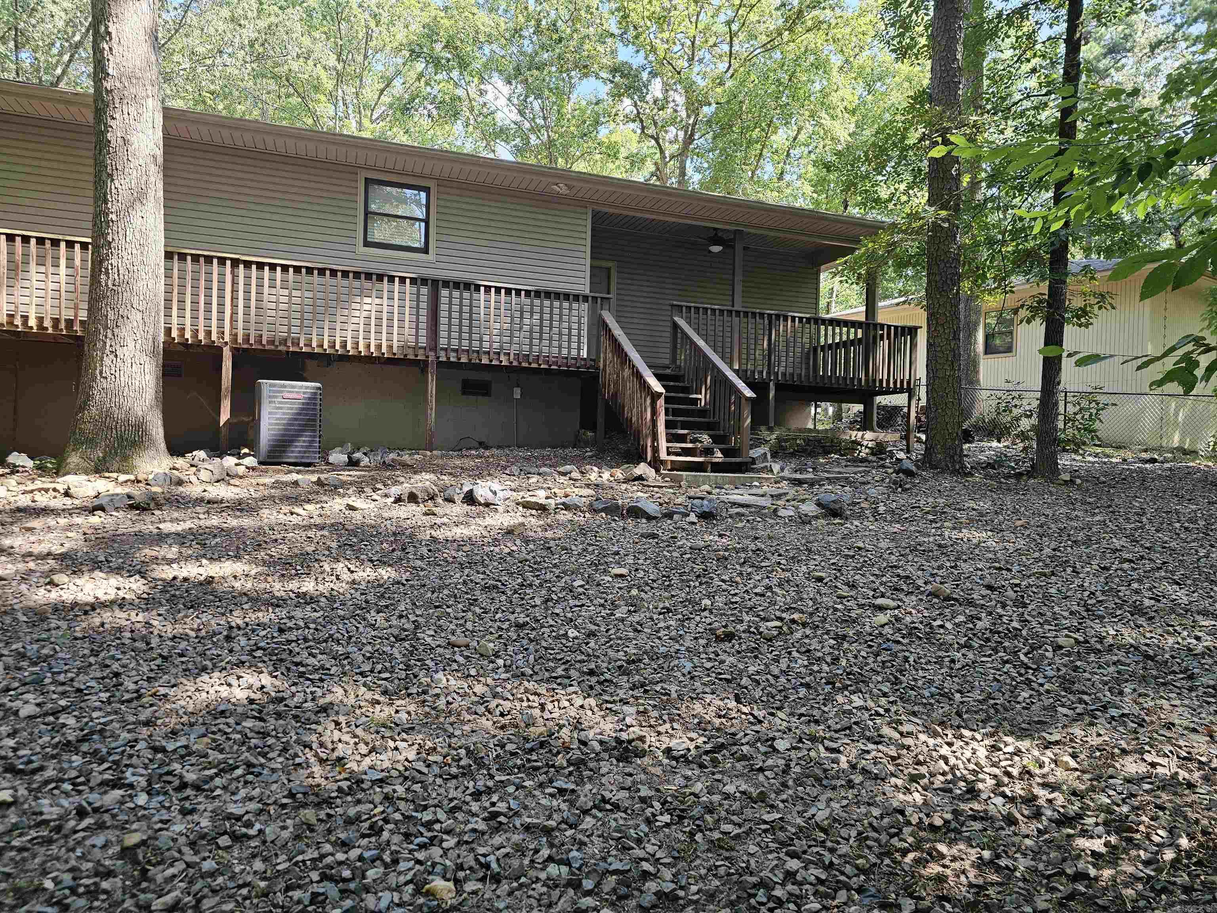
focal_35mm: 23
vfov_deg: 58.9
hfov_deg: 73.9
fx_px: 809
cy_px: 456
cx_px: 608
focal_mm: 6.3
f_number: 1.7
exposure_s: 1/180
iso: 64
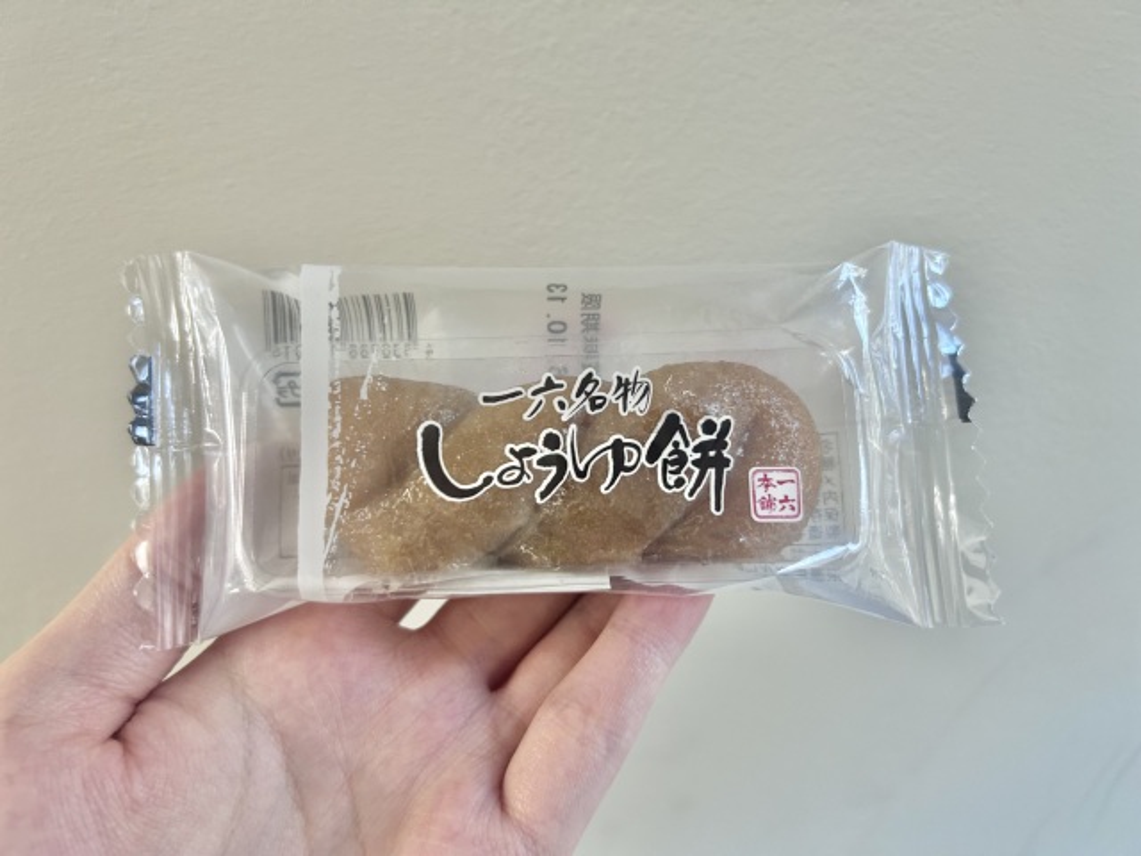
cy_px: 428
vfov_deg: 53.1
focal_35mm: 26
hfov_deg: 67.3
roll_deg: +2.6
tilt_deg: -32.4
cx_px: 570
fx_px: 857
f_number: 1.5
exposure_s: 1/50
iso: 160
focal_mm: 5.7
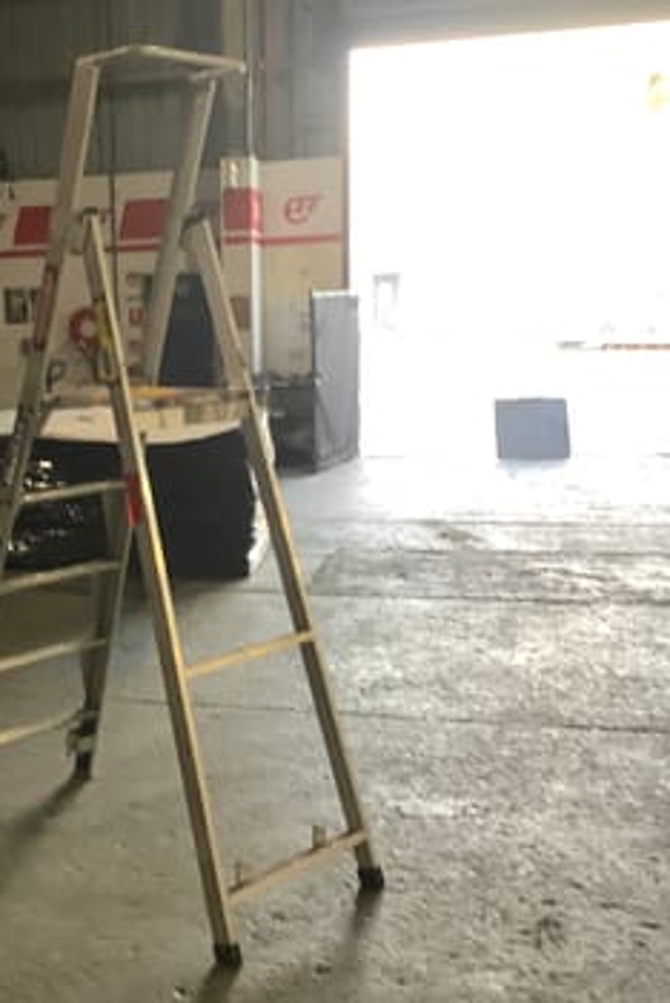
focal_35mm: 46
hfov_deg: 28.5
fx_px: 1282
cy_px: 514
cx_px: 112
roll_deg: +2.6
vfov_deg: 42.7
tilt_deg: -8.1
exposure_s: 1/50
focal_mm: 3.3
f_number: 2.4
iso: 160
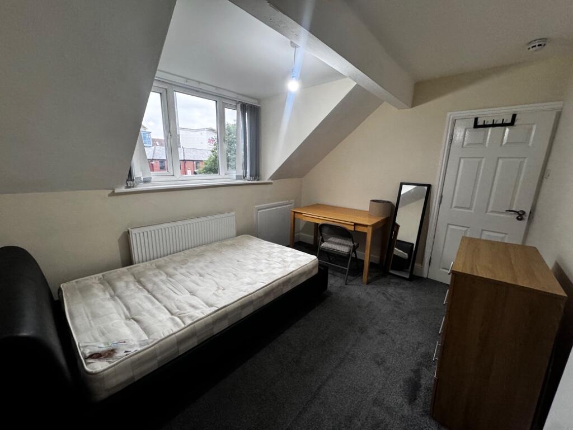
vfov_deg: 85.7
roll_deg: -1.0
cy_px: 215
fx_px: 232
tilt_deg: -12.0
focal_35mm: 14
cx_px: 286
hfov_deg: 102.1
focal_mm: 2.22
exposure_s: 1/100
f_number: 2.2
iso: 320
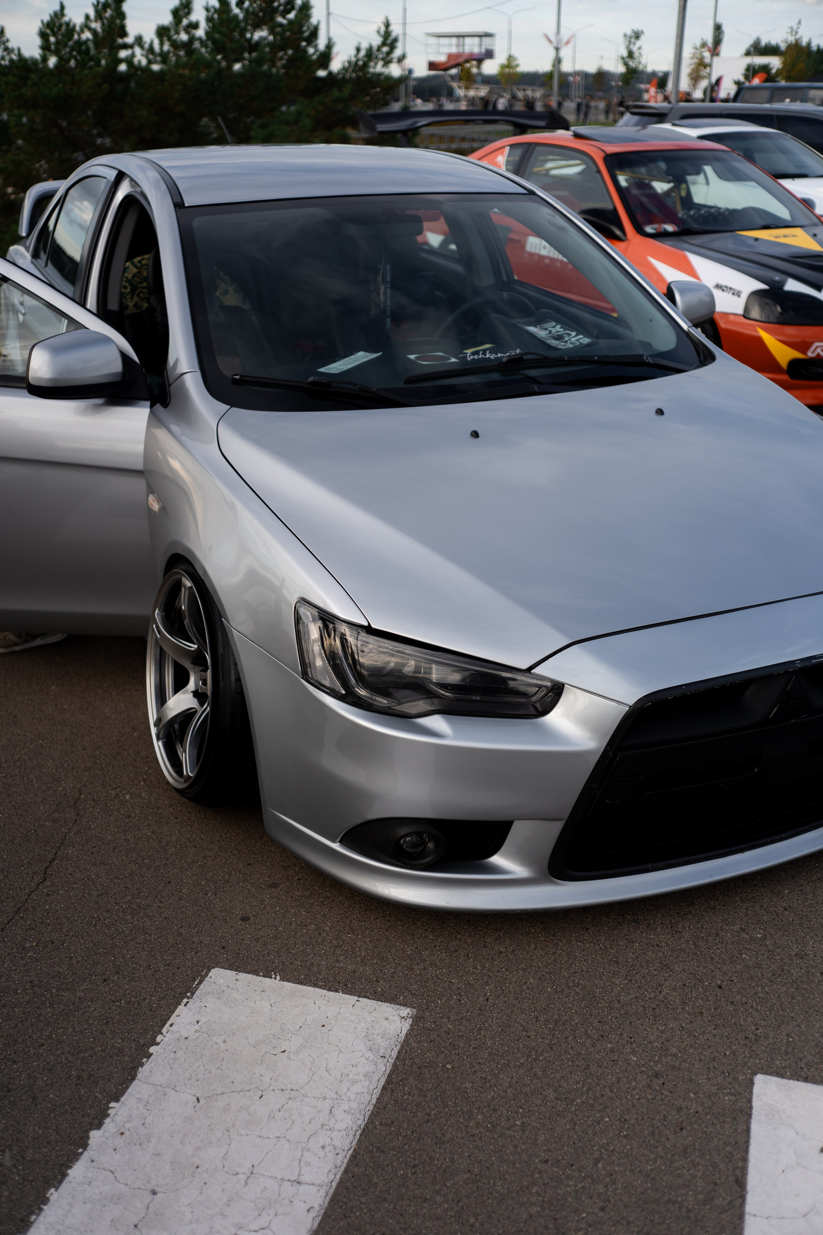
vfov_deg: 53.1
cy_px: 631
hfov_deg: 36.9
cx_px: 400
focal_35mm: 36
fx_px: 1234
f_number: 2.2
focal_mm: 35
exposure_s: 1/1600
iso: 100
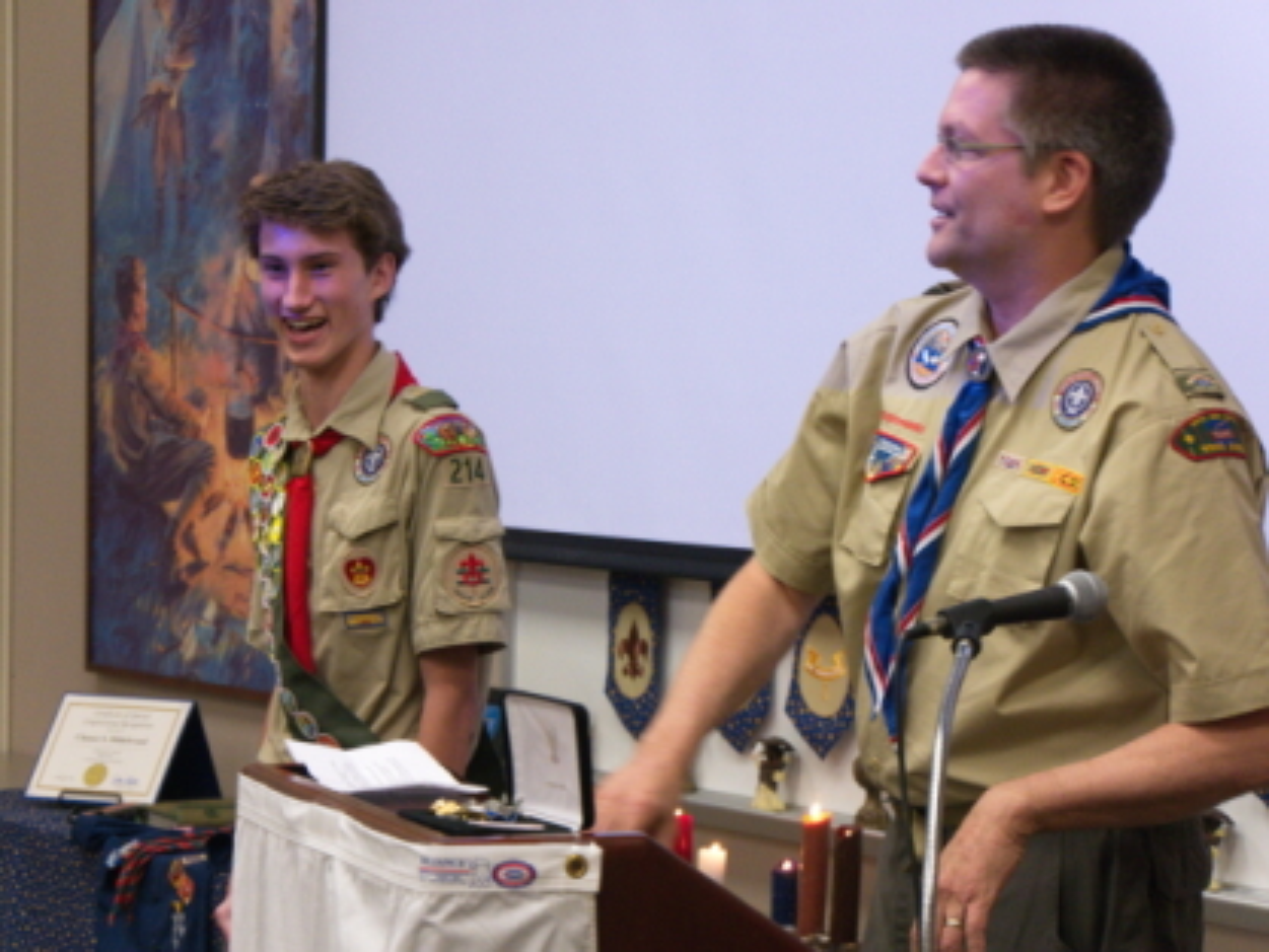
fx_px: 4474
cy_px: 476
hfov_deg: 16.1
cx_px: 634
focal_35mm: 122
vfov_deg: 12.2
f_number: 5.2
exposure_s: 1/125
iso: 3200
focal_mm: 61
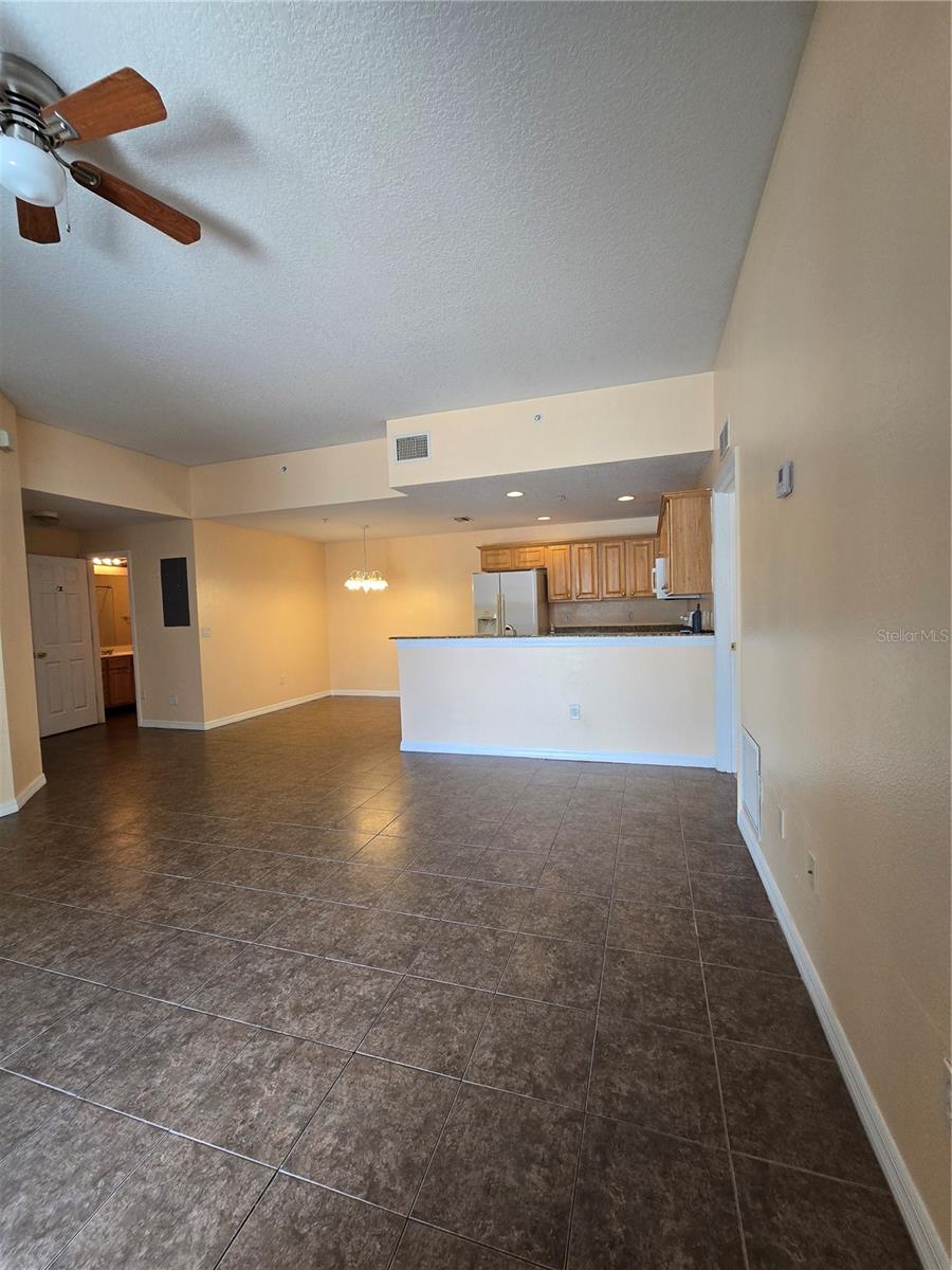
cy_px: 635
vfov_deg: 106.2
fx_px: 477
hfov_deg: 89.9
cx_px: 476
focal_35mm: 13
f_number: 2.2
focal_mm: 2.2
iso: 100
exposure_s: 1/60
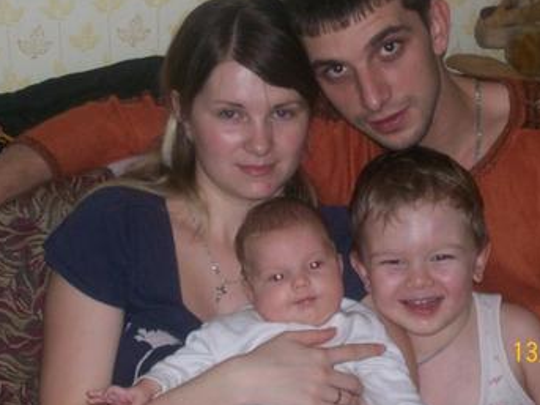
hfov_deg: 21.3
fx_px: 1435
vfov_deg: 16.0
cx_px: 323
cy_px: 150
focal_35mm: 92
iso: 140
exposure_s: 1/95.5
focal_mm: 11.6
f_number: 3.8
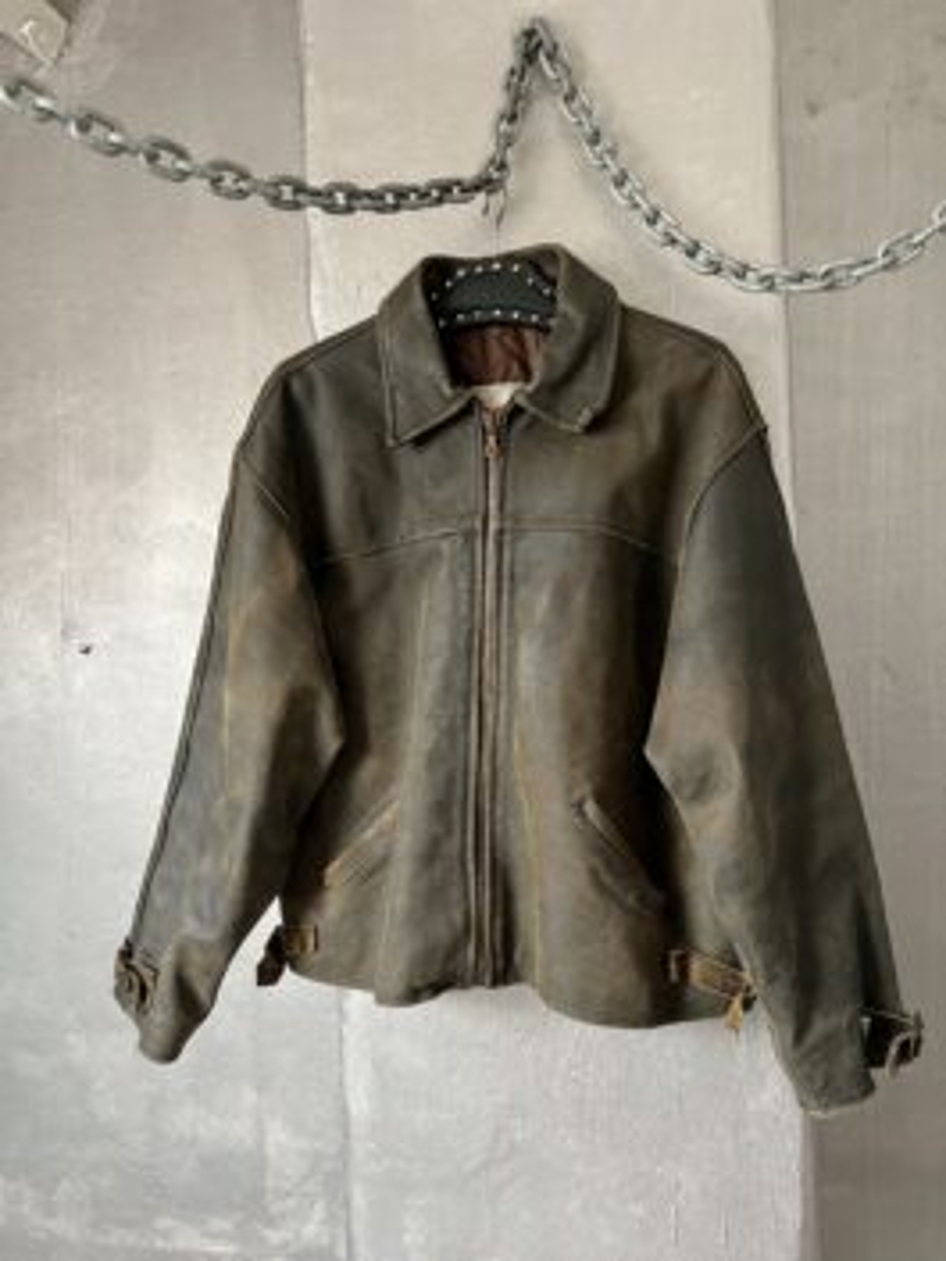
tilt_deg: -2.1
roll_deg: -0.2
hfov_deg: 53.1
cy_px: 630
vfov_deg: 67.3
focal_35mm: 26
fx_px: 947
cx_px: 473
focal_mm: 5.7
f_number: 1.5
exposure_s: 1/60
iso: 160
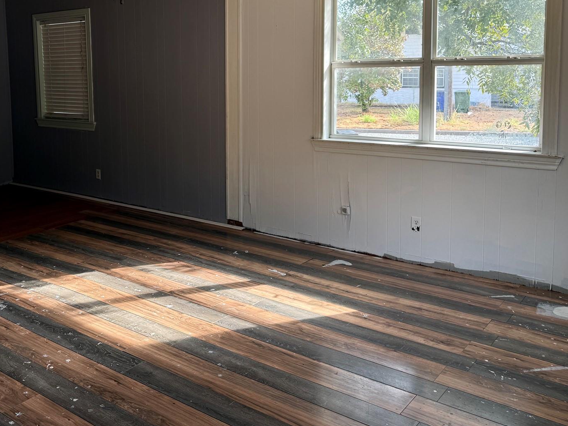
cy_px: 125
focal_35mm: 36
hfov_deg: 50.1
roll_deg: +0.9
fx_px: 591
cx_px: 176
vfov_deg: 39.0
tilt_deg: -5.4
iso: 80
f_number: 1.78
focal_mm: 6.76
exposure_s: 1/194
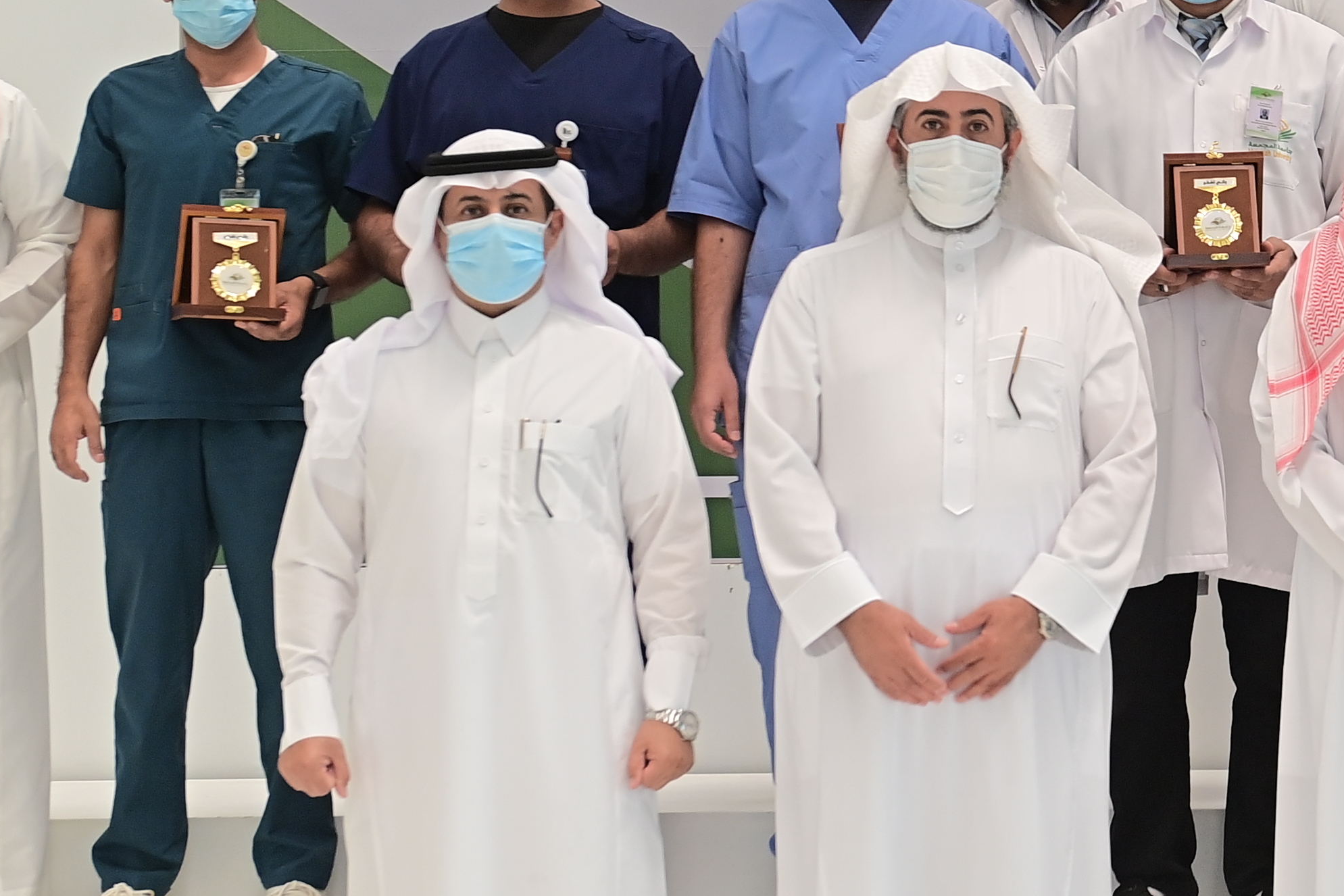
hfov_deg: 17.7
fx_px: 4181
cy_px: 329
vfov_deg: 12.2
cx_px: 1444
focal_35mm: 112
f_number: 3.5
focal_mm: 40
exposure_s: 1/100
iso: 1000
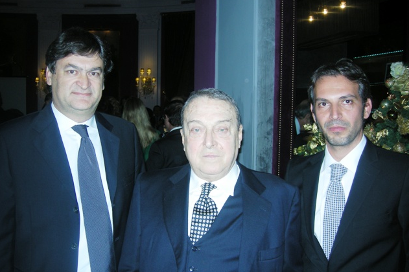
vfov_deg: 35.0
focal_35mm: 38
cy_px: 149
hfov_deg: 50.7
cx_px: 204
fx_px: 431
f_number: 2.7
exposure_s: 1/60
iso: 72
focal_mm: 7.5
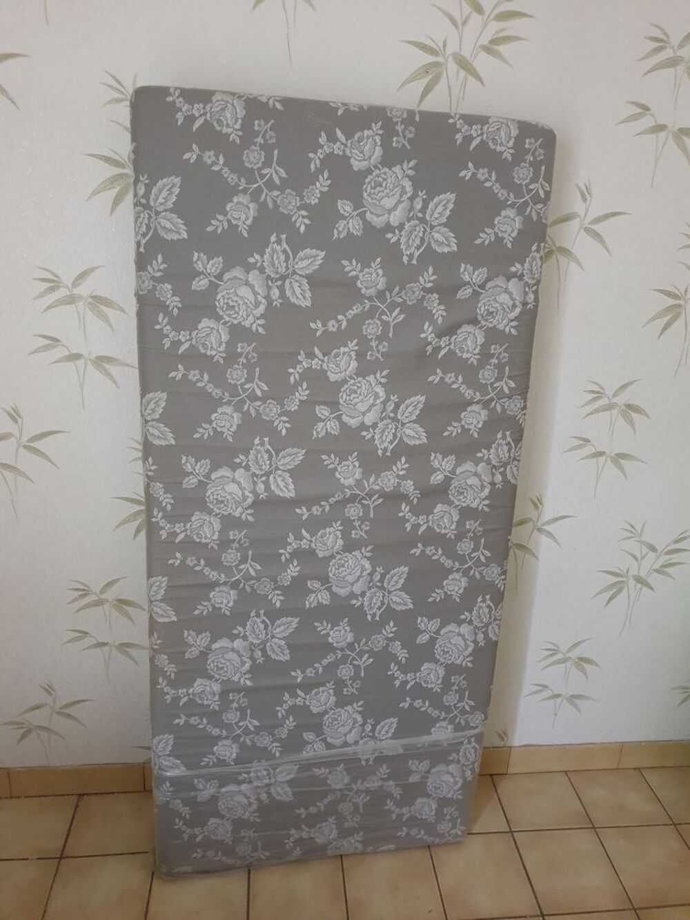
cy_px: 460
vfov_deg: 67.3
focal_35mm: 26
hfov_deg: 53.1
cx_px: 345
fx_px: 691
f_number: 1.5
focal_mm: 4.3
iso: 250
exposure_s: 1/14
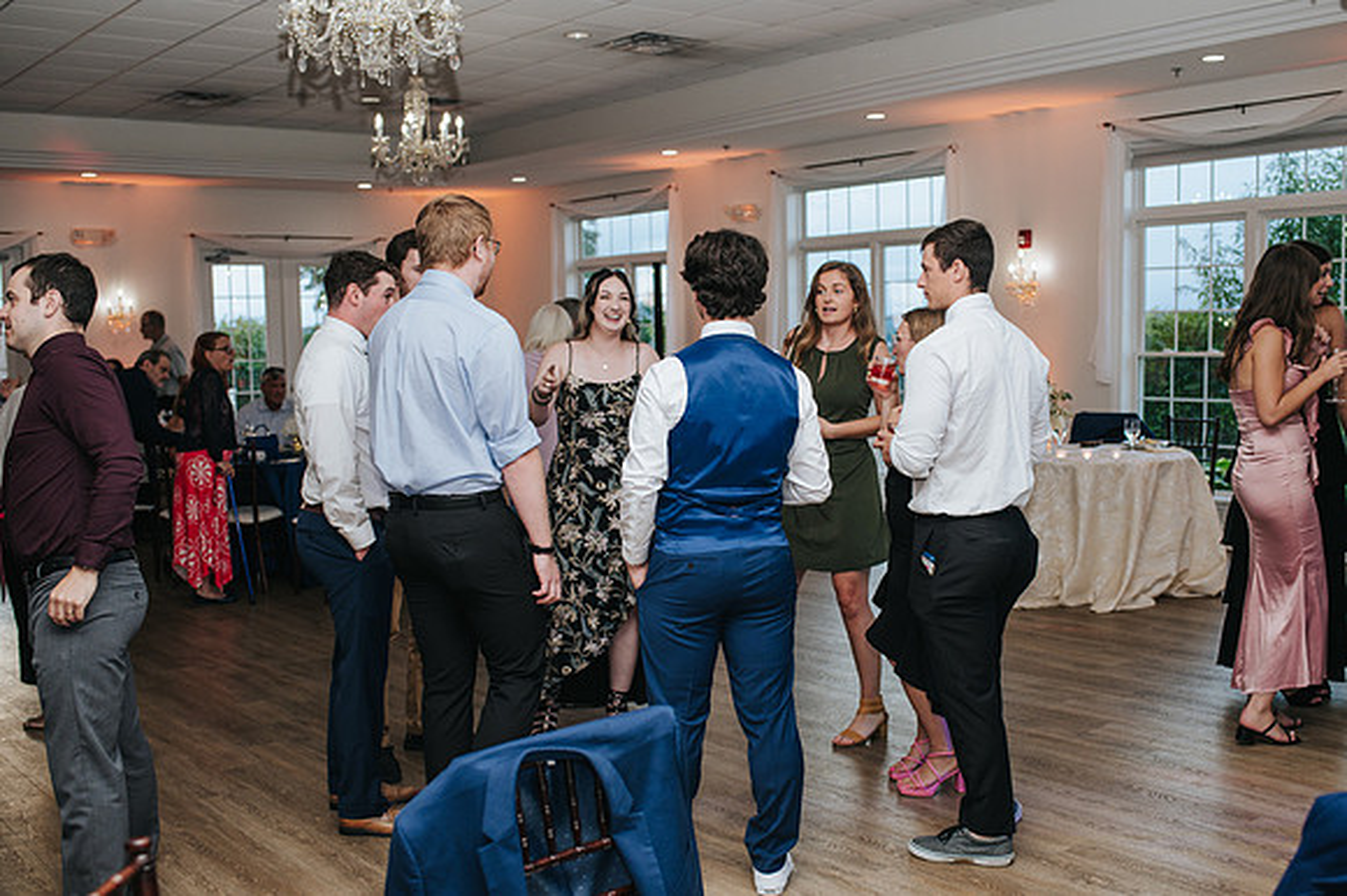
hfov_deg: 49.6
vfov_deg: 34.2
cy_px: 471
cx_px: 697
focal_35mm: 39
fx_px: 1457
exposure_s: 1/200
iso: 800
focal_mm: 35
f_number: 3.2
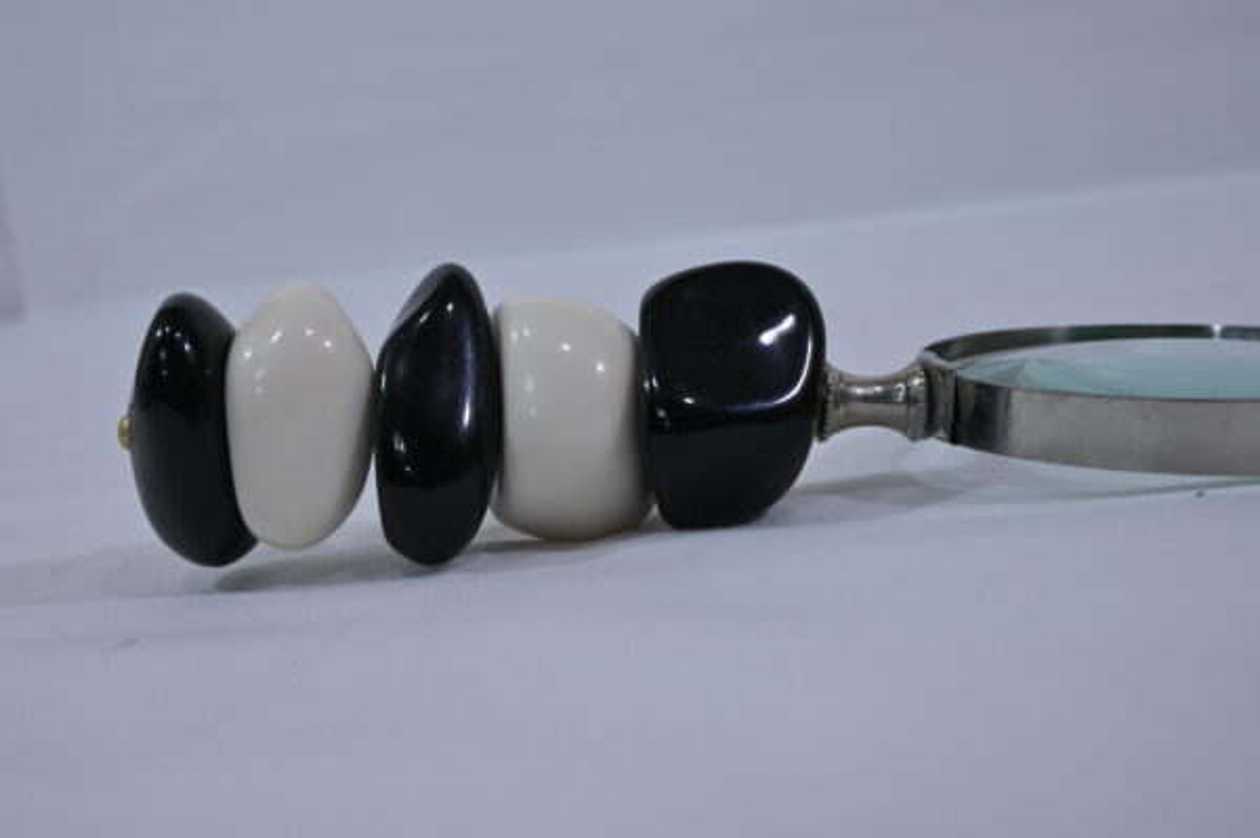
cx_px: 630
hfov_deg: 42.8
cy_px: 419
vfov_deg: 29.2
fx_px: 1609
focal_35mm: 46
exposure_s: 1/125
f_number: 10
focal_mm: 46
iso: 640
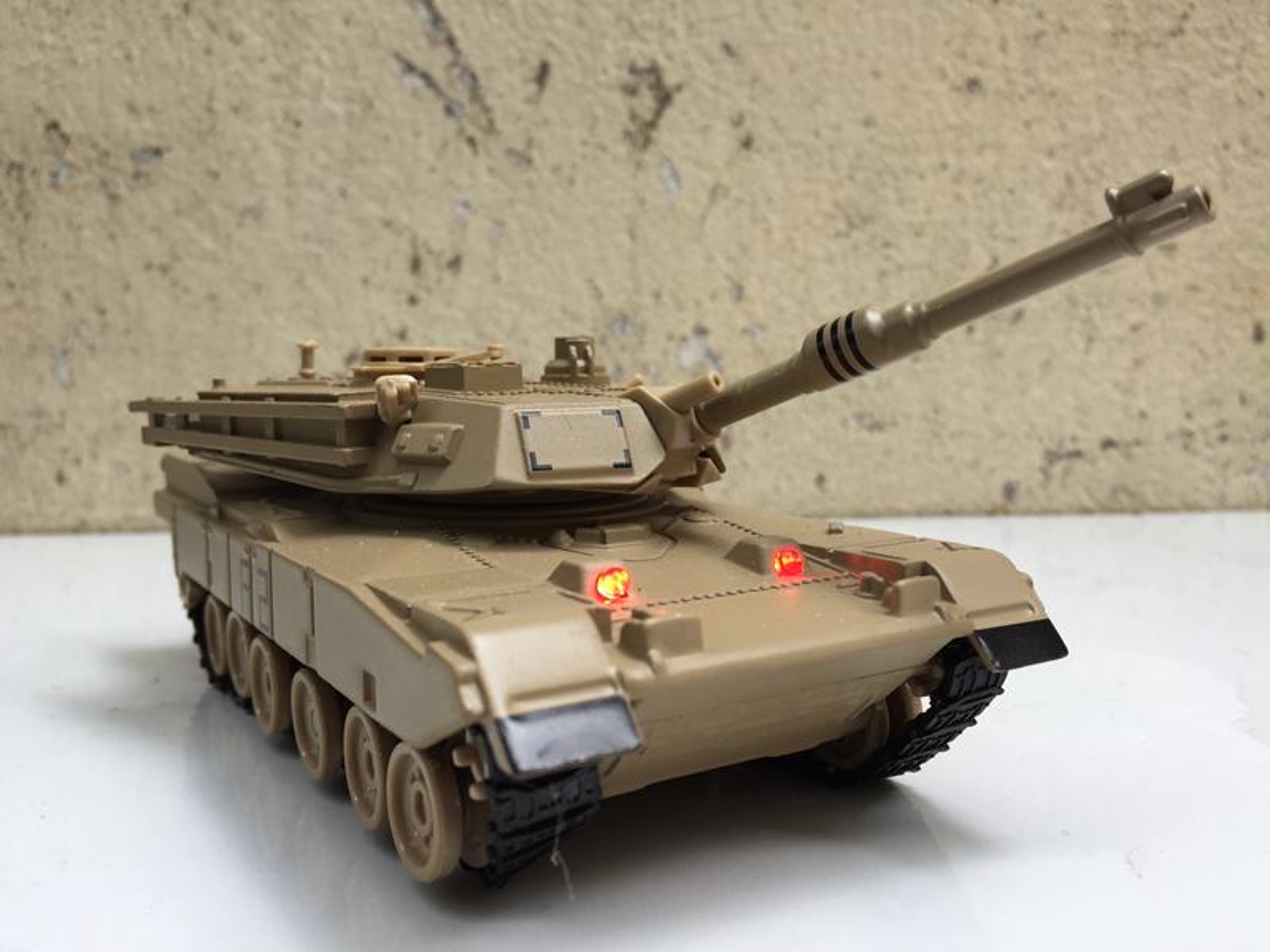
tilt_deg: -7.1
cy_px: 476
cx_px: 635
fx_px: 1064
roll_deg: -1.3
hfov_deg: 61.7
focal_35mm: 29
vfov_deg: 48.2
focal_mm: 4.15
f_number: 2.2
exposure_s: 1/275
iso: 32
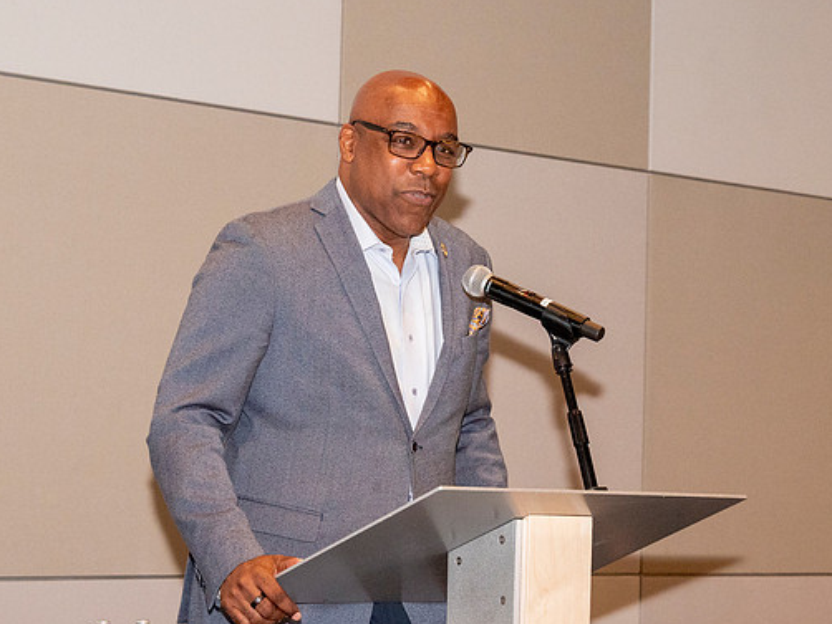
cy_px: 315
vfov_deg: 14.8
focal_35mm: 100
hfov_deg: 19.6
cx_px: 406
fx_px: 2405
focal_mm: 60
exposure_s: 1/100
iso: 2000
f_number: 9
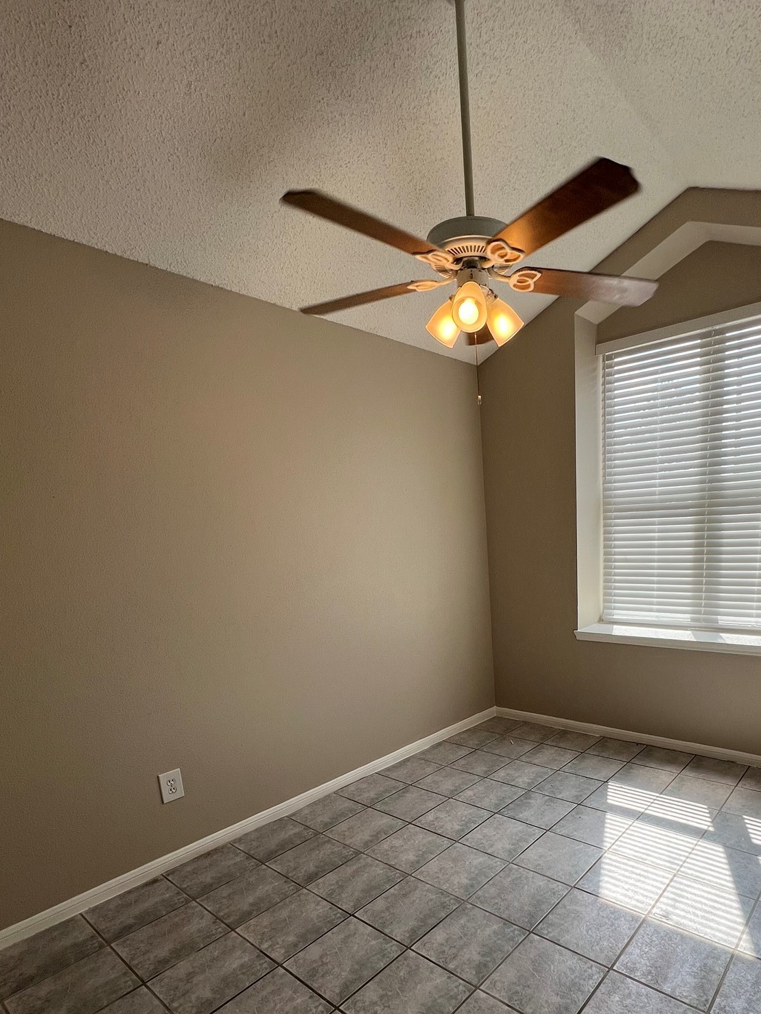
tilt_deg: -14.6
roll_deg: +2.8
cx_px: 491
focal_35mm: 18
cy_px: 654
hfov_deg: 70.0
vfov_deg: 85.4
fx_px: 528
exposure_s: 1/280
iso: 32
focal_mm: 1.57
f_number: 1.8
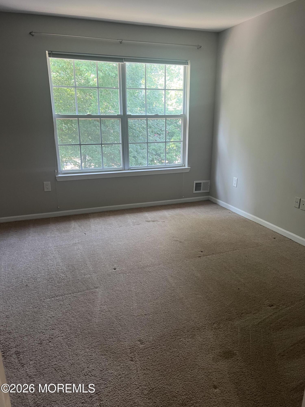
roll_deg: +0.4
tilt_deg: -15.5
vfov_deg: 67.3
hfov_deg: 53.1
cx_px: 152
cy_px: 204
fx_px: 305
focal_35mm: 26
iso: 100
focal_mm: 5.7
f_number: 1.5
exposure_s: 1/60
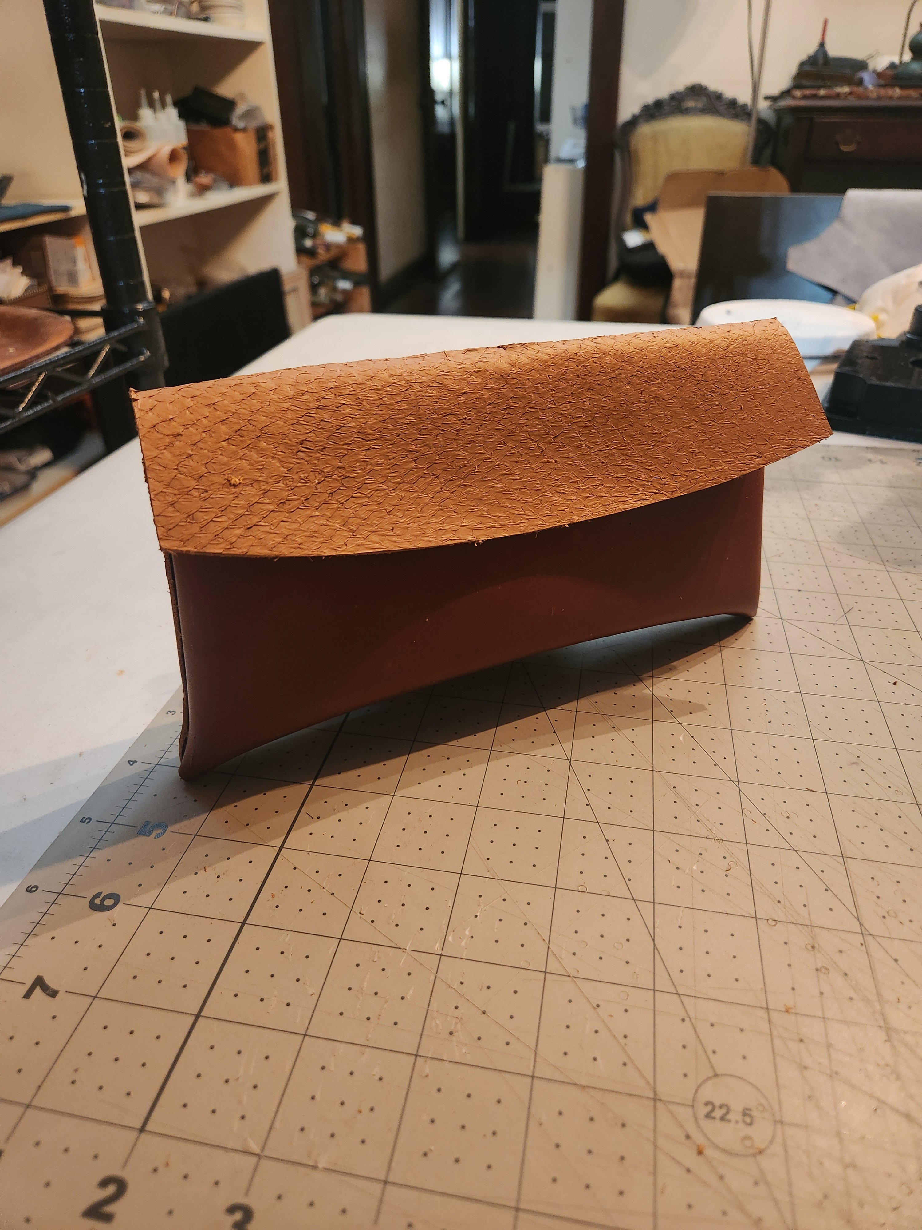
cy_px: 615
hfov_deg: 58.9
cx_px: 461
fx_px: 817
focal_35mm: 23
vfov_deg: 73.9
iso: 640
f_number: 1.8
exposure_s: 1/30
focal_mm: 5.4
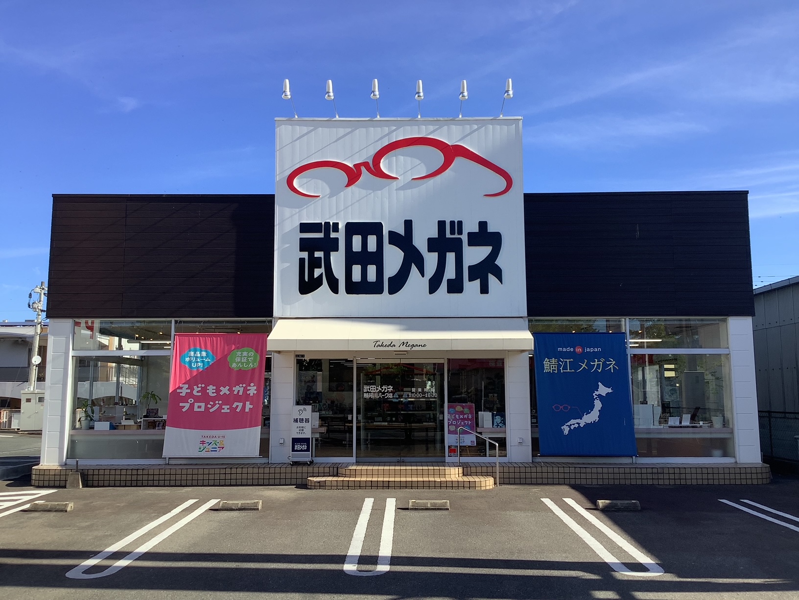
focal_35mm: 31
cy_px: 300
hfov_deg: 58.4
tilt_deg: +6.6
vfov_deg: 45.4
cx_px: 400
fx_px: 716
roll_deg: -1.0
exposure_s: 1/708
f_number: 2.4
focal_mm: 3.3
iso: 25
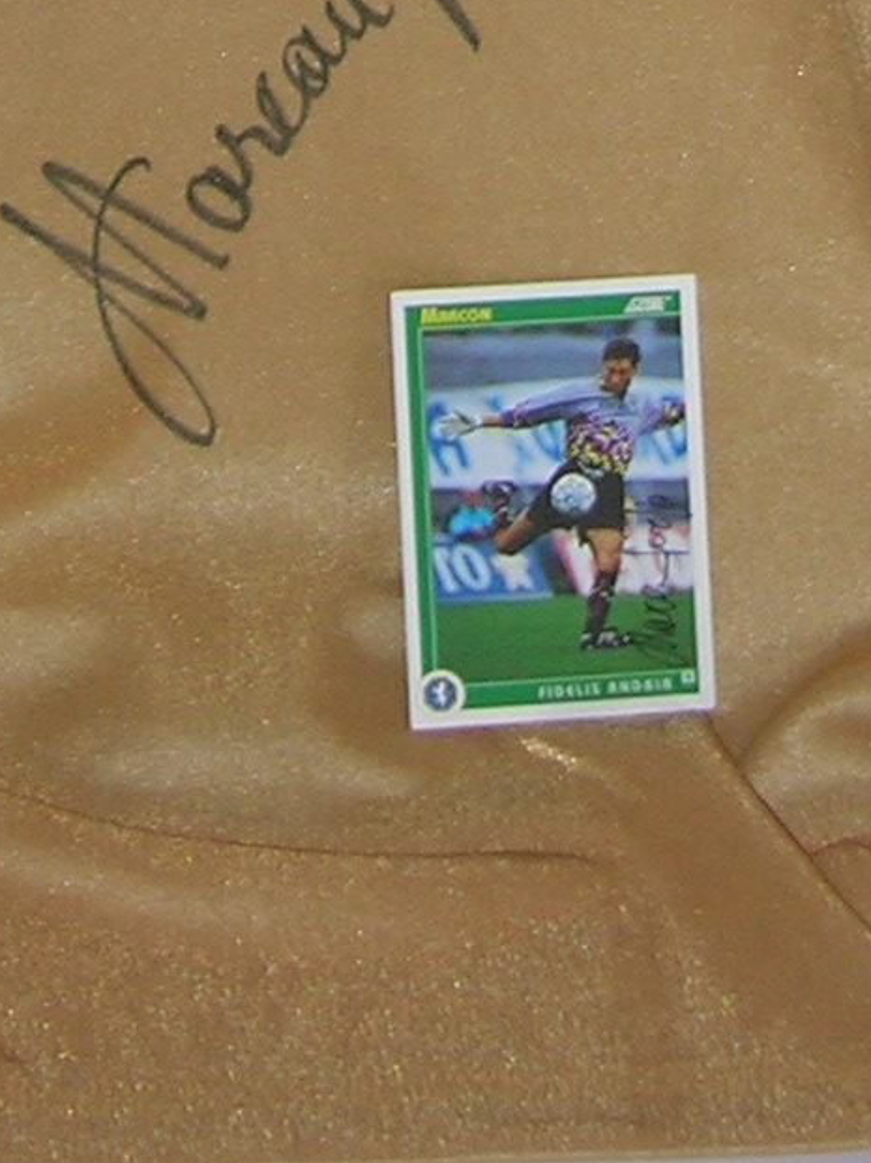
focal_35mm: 142
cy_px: -912
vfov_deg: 12.7
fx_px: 4769
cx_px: 266
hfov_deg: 10.4
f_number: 2.9
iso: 50
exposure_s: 1/60.1
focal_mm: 5.7
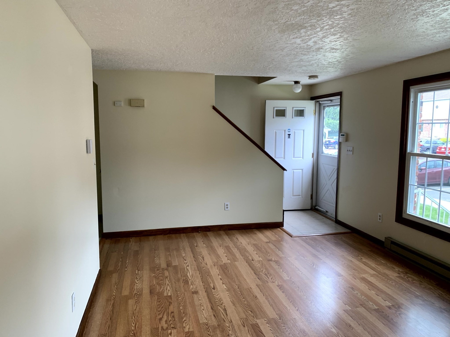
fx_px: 338
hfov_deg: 67.3
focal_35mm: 26
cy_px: 168
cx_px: 225
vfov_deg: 53.1
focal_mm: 4.25
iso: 100
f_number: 1.8
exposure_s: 1/121
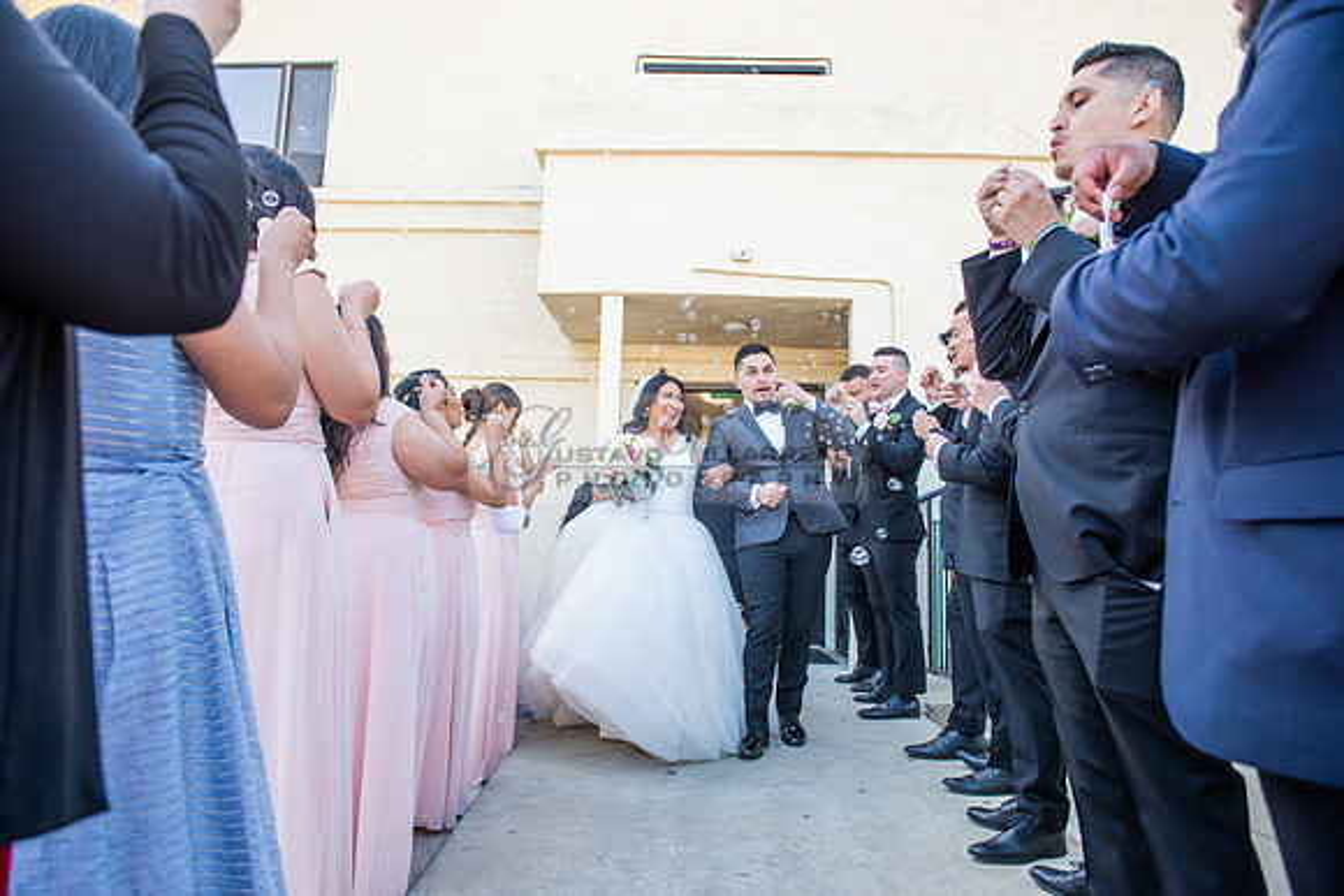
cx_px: 672
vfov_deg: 53.2
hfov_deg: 73.7
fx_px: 896
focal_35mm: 24
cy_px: 448
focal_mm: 24
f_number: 4.5
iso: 200
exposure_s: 1/200
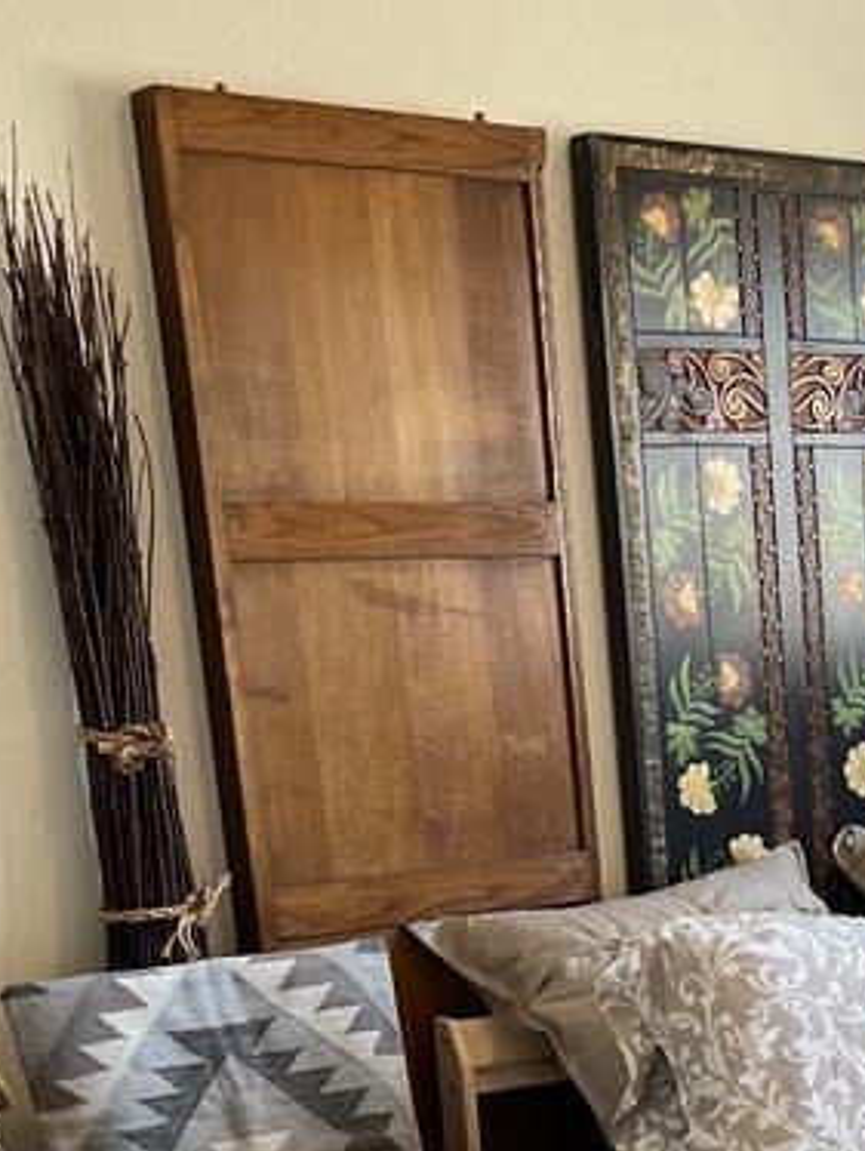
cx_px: 1074
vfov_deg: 24.4
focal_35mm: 75
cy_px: 1240
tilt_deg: -15.1
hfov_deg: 18.5
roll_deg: +2.5
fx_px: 2496
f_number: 1.5
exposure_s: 1/120
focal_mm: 5.7
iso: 125
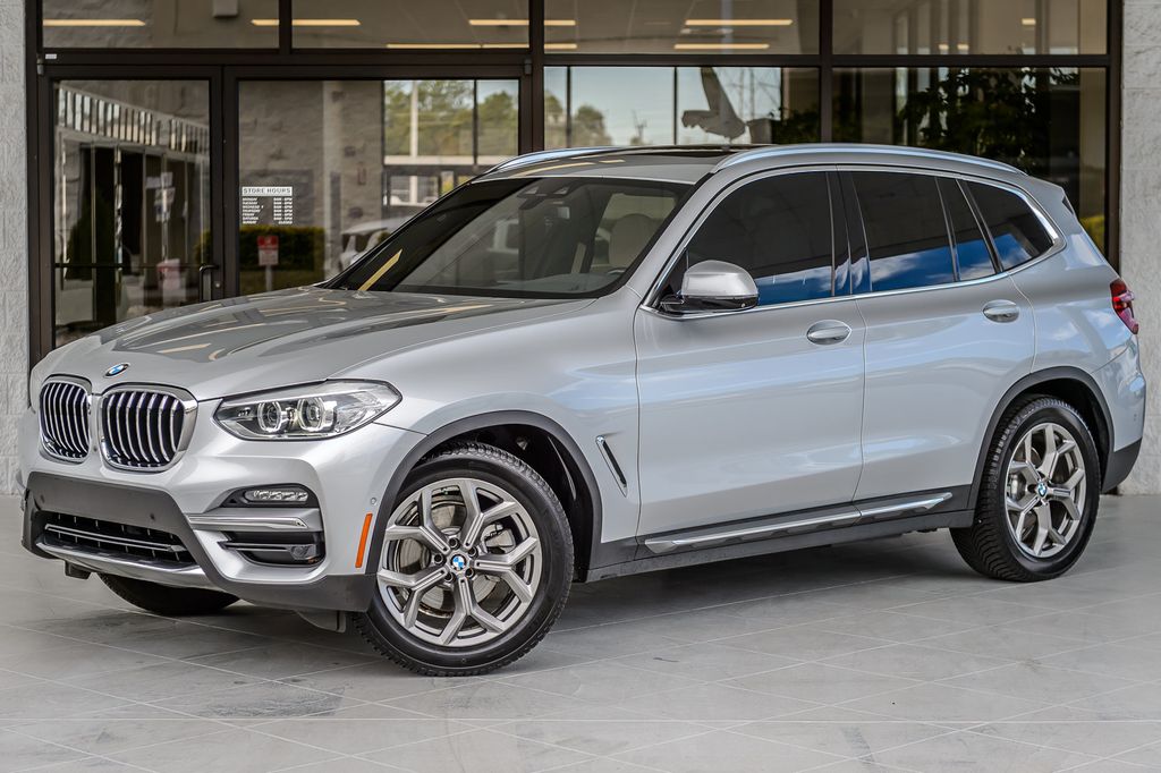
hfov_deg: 25.5
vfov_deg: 17.2
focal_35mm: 79
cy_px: 386
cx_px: 580
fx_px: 2561
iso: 100
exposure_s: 1/640
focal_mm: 70
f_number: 4
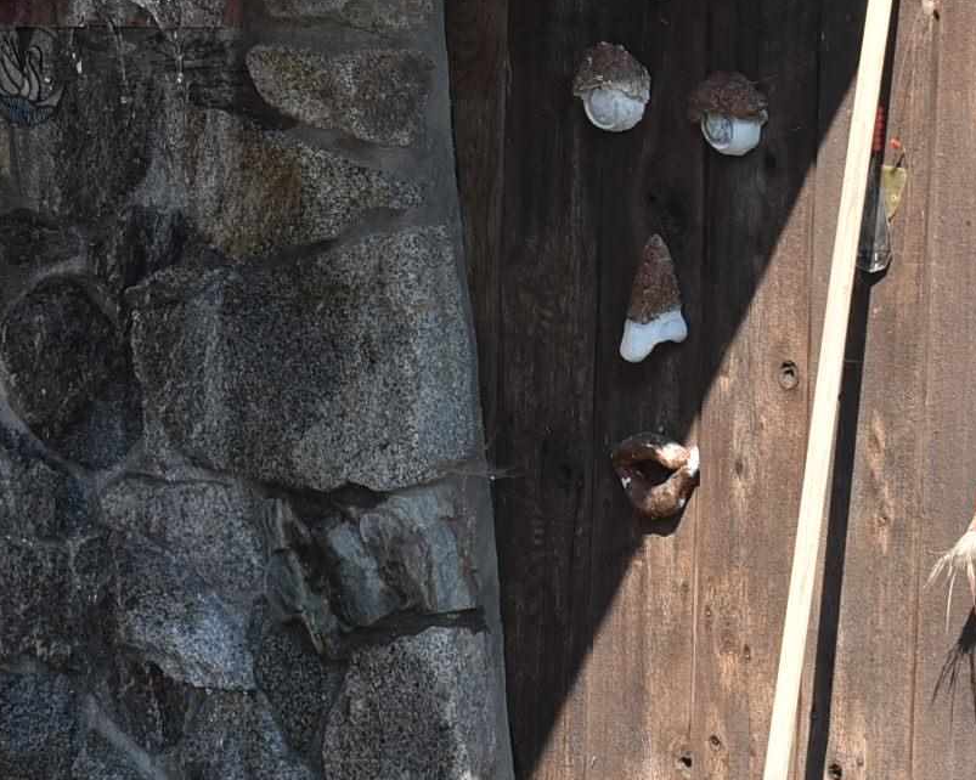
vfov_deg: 9.5
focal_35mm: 163
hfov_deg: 11.8
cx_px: 117
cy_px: 508
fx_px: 4700
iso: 100
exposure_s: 1/250
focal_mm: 31
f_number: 5.6
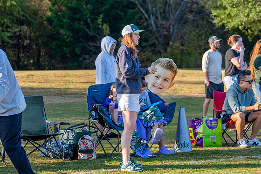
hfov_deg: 17.1
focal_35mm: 120
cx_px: 126
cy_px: 88
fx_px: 870
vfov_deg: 11.4
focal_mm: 70
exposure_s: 1/1250
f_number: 2.8
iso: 200
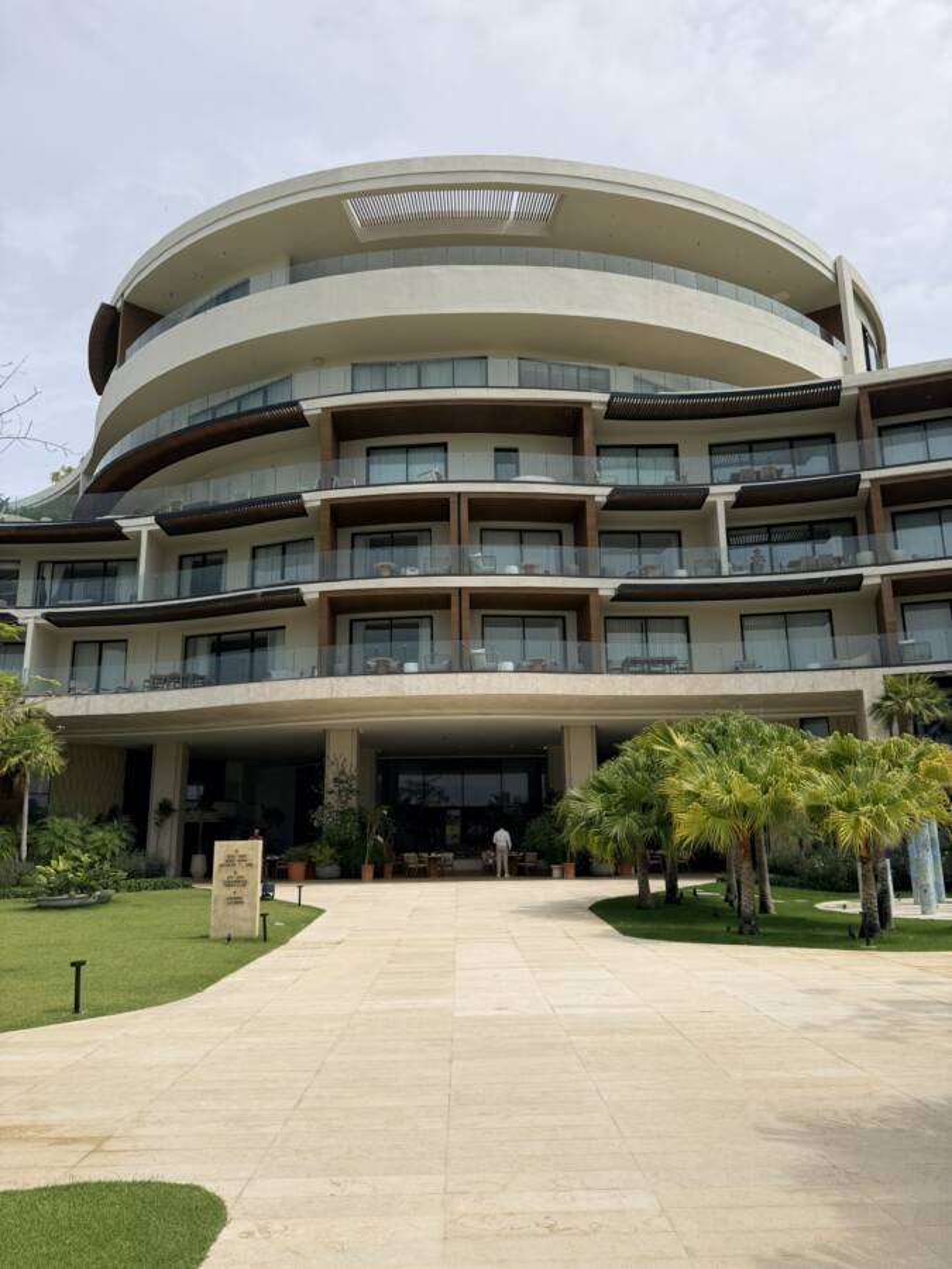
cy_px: 634
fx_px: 880
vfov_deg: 71.6
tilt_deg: +13.8
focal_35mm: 24
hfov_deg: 56.8
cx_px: 476
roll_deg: +3.1
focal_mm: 6.76
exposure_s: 1/8130
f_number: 1.78
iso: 80
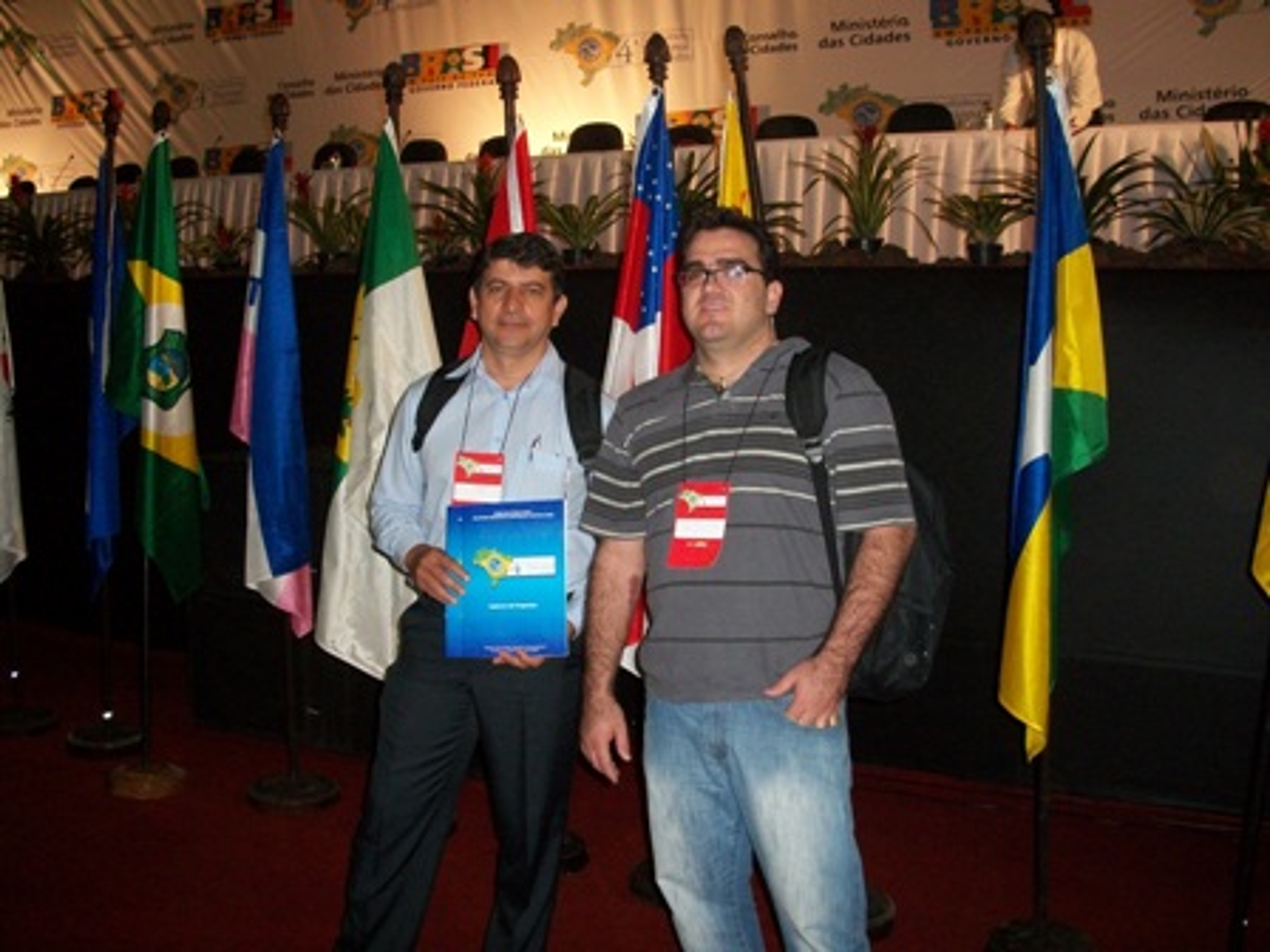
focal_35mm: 35
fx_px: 1284
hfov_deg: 52.6
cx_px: 635
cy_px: 476
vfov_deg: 40.7
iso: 320
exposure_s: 1/60
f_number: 3.1
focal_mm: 6.3
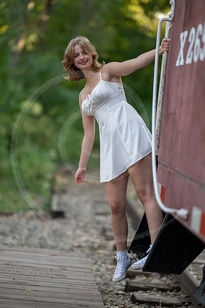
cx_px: 102
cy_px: 154
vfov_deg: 23.9
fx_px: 726
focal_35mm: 85
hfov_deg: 16.1
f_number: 1.2
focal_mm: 85
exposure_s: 1/640
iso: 125
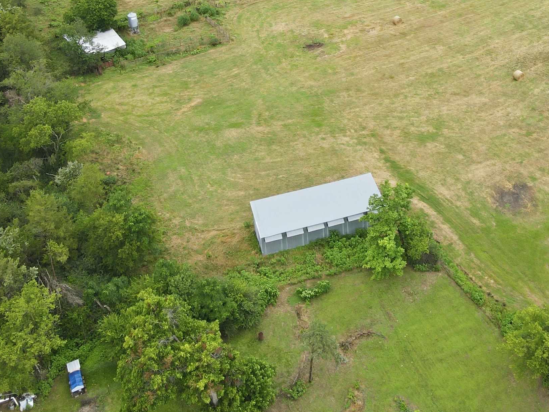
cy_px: 51
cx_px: 389
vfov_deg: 30.9
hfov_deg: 41.2
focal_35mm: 45
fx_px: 714
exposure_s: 1/180
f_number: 2.8
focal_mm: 4.5
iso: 100
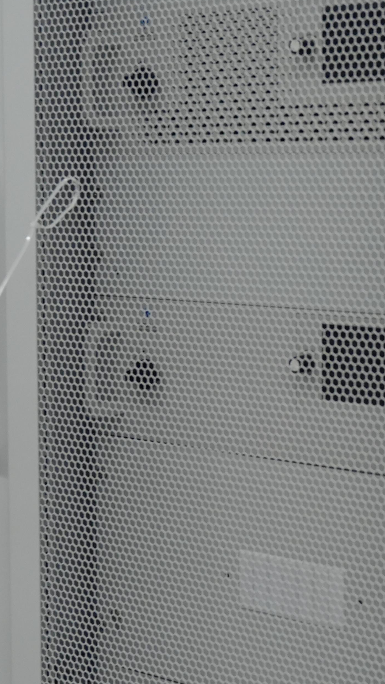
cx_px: 462
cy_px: 283
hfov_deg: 15.1
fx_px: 1398
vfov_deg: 27.5
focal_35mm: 77
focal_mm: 26
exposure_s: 1/160
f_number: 4
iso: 1600
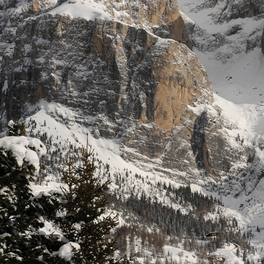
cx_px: 170
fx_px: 906
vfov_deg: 16.5
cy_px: 67
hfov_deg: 16.6
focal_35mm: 105
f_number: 11
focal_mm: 35
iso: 200
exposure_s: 1/800
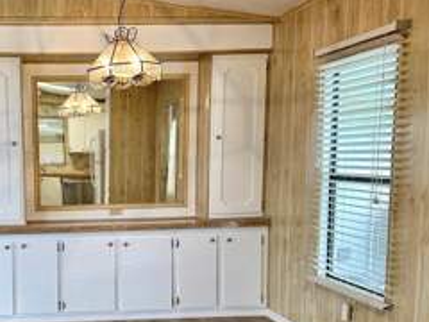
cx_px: 70
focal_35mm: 48
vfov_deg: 29.9
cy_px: 234
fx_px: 595
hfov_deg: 37.8
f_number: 1.78
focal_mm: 6.86
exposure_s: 1/120
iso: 200
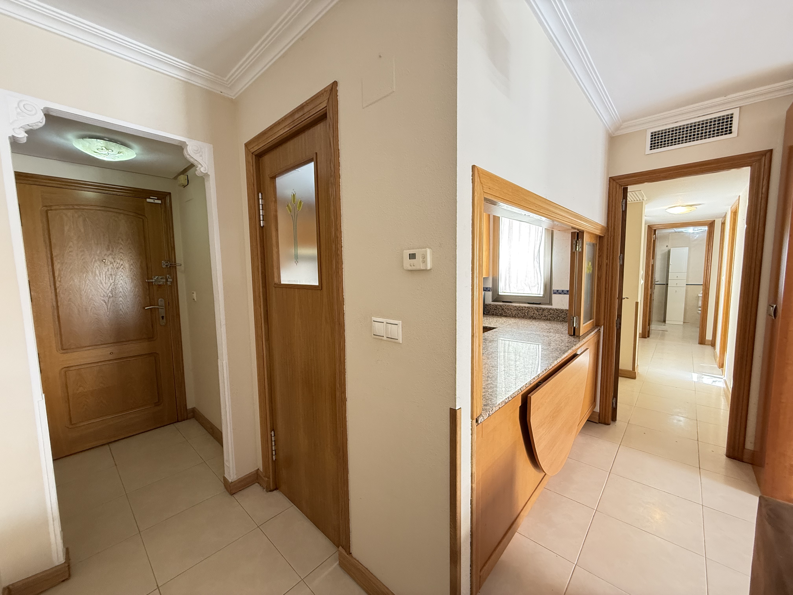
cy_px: 298
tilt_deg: -5.5
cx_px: 396
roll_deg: +1.2
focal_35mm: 14
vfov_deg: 85.7
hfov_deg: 102.1
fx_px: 321
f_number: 2.2
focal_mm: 2.22
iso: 320
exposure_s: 1/50
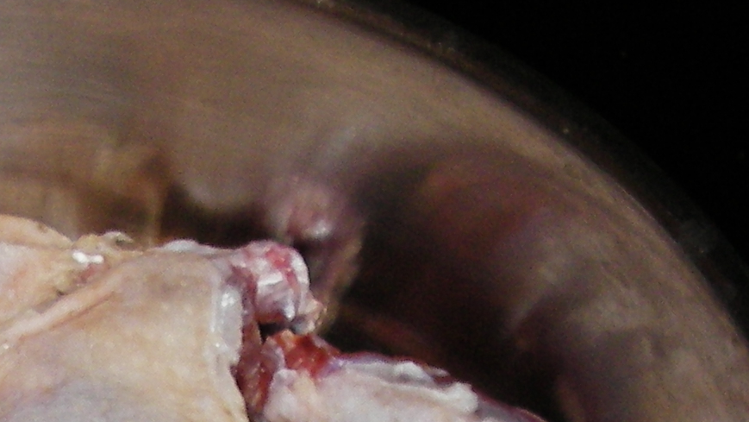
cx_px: 58
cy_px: 734
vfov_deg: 9.5
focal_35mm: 122
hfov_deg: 17.3
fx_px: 2423
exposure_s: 1/30
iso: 100
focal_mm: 6.3
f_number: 3.3
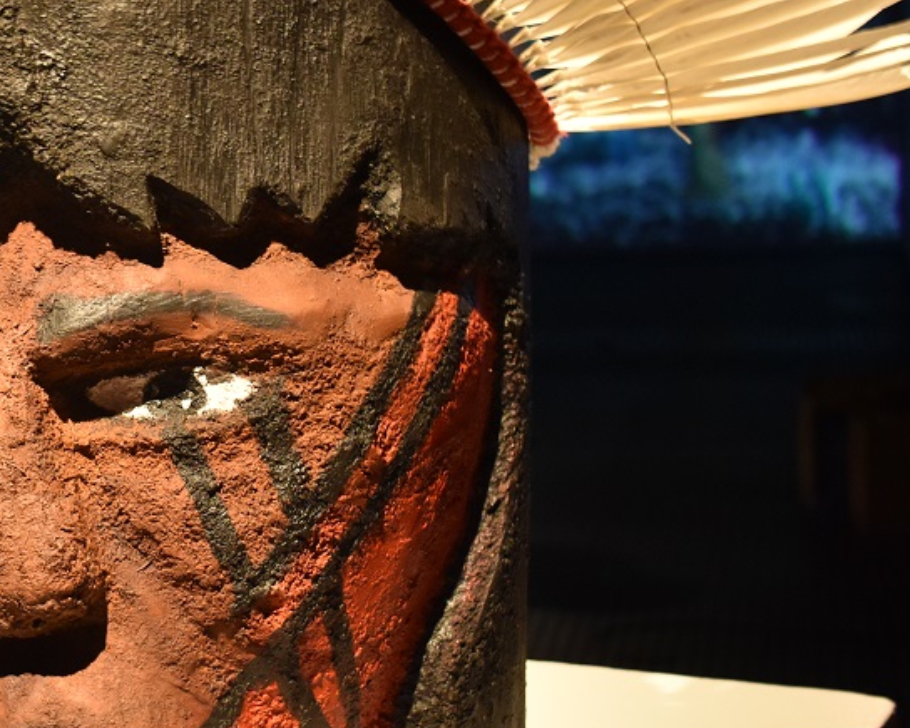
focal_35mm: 87
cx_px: -5
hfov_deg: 21.2
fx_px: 2343
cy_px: 214
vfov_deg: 17.6
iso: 1250
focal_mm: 28
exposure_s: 1/10
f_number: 4.2
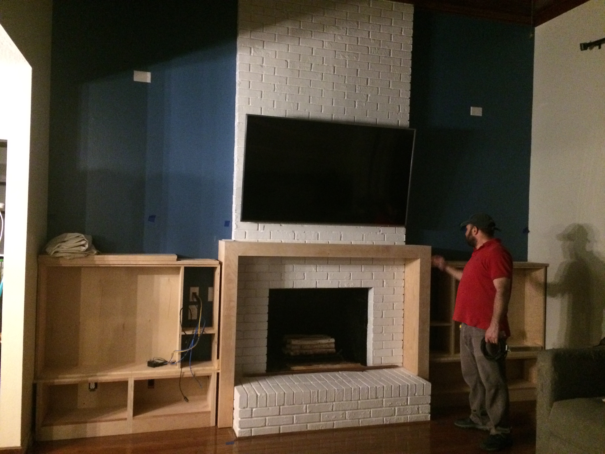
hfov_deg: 61.7
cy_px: 227
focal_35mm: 29
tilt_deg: -2.5
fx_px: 507
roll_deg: -1.5
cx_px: 302
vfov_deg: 48.2
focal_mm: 4.15
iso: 500
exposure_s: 1/15
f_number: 2.2
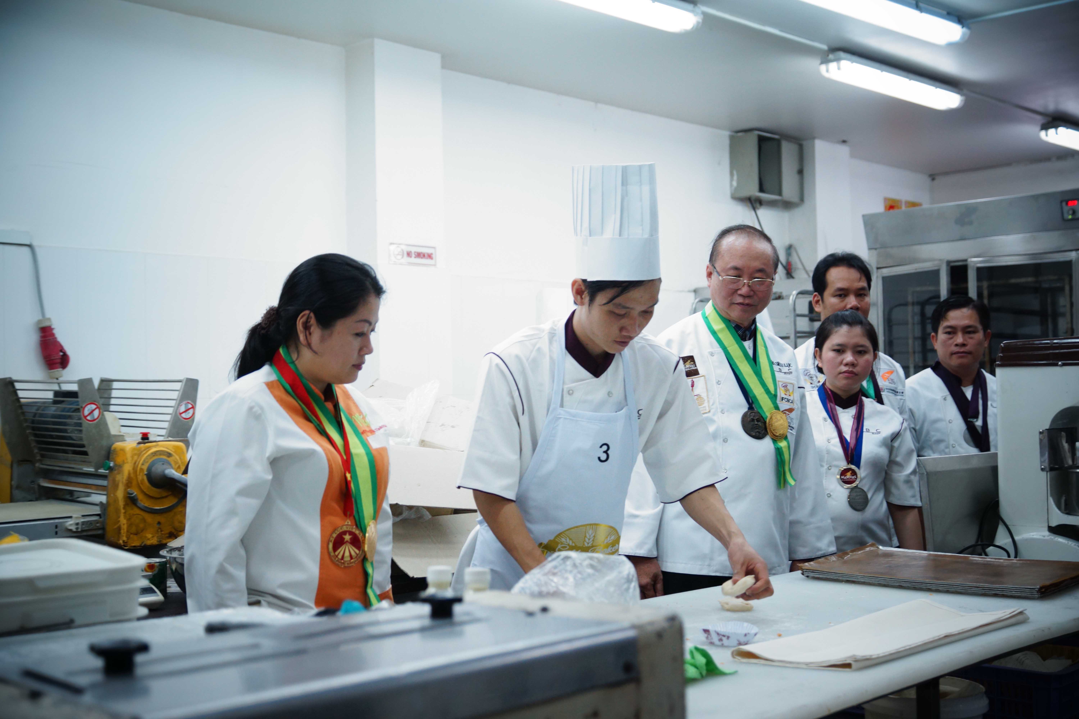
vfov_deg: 29.9
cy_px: 360
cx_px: 540
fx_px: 1349
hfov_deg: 43.6
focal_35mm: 45
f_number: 2.8
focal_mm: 30
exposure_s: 1/125
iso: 400
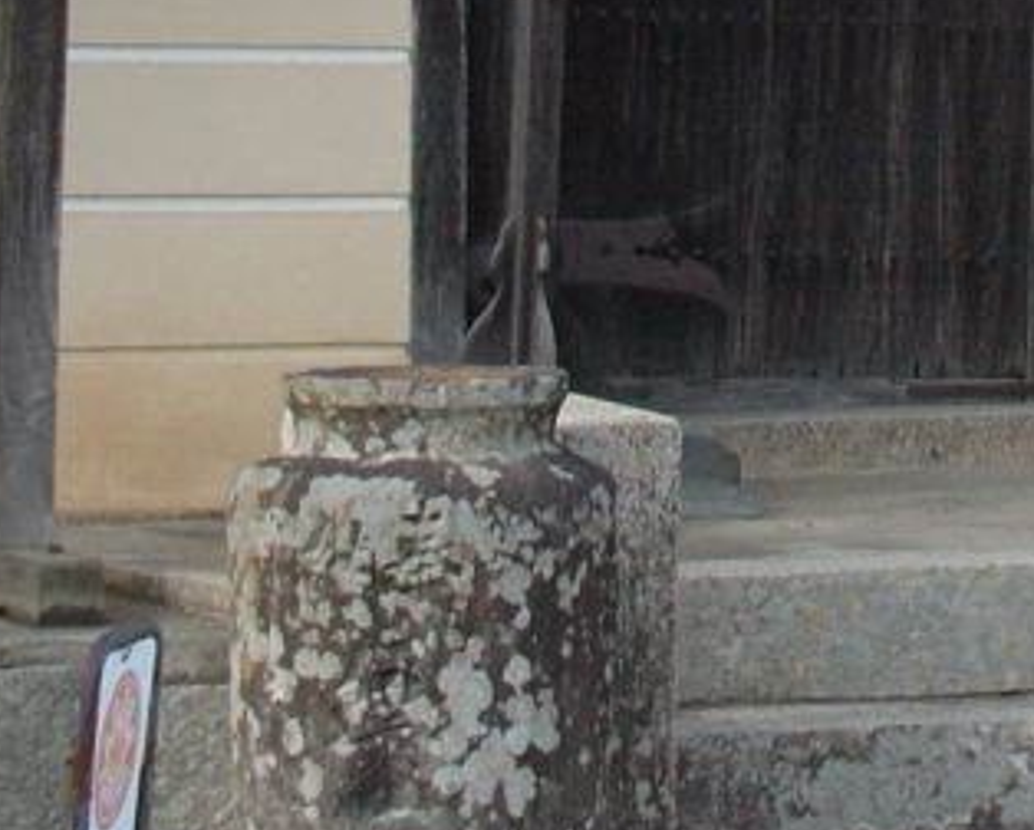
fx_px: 7018
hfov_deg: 8.2
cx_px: 1739
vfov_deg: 6.4
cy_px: -1314
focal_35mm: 229
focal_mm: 25
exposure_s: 1/100
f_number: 5
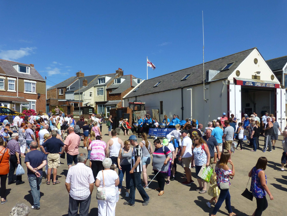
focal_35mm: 28
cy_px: 122
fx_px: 232
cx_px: 141
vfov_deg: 49.6
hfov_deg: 63.4
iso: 100
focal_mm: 4.3
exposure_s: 1/1300
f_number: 4
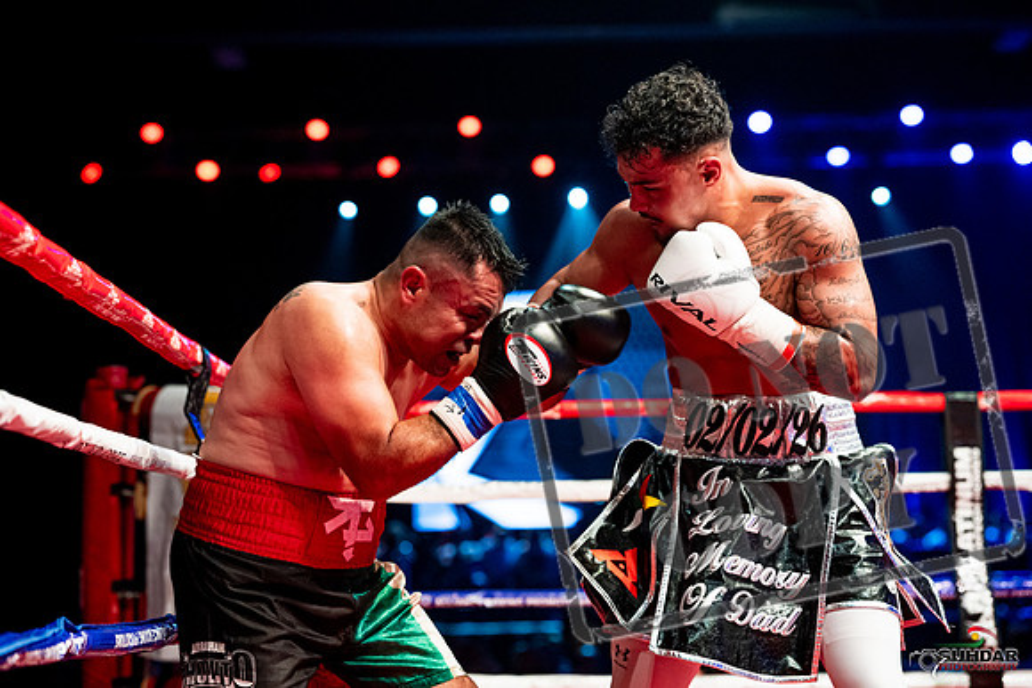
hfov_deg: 27.7
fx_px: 2093
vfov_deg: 18.7
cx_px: 516
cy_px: 344
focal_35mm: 73
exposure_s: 1/1000
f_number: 2.8
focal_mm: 73
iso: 4000
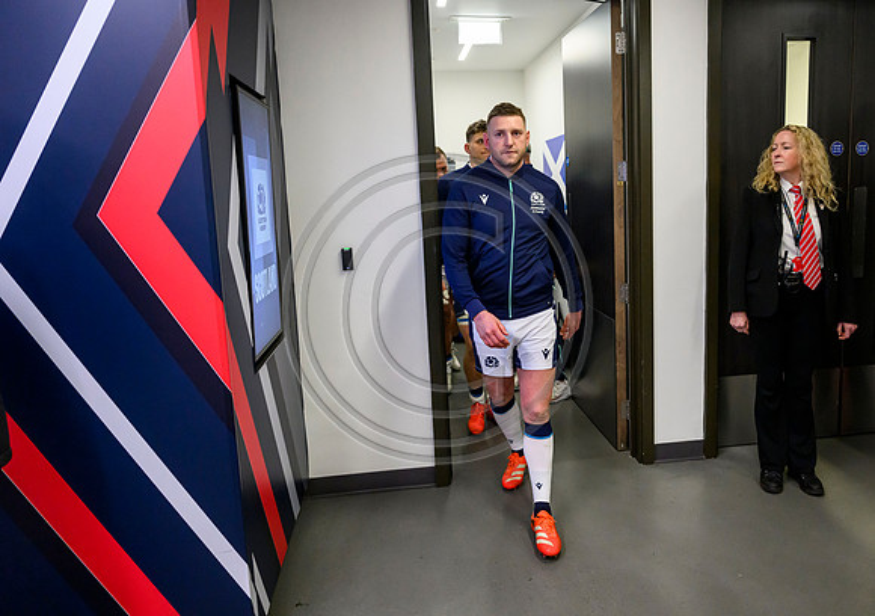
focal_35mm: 27
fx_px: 671
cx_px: 503
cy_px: 280
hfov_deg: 65.9
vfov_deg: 49.2
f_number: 2.8
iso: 6400
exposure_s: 1/640
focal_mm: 24
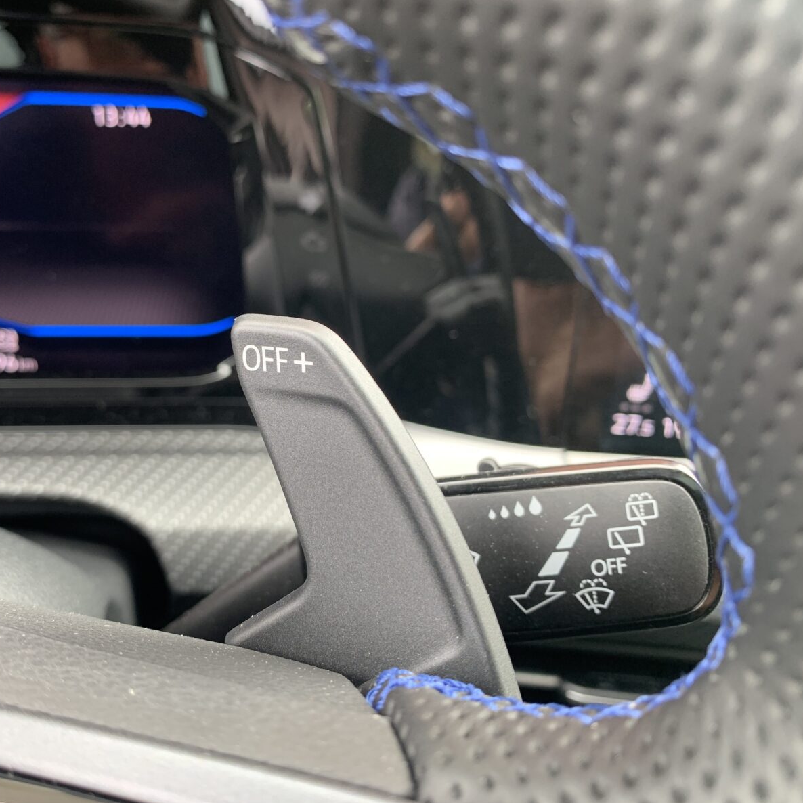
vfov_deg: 52.5
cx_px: 272
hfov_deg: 51.6
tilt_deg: -19.5
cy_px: 404
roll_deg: -2.2
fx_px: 814
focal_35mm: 31
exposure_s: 1/121
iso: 80
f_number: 1.8
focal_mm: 4.25
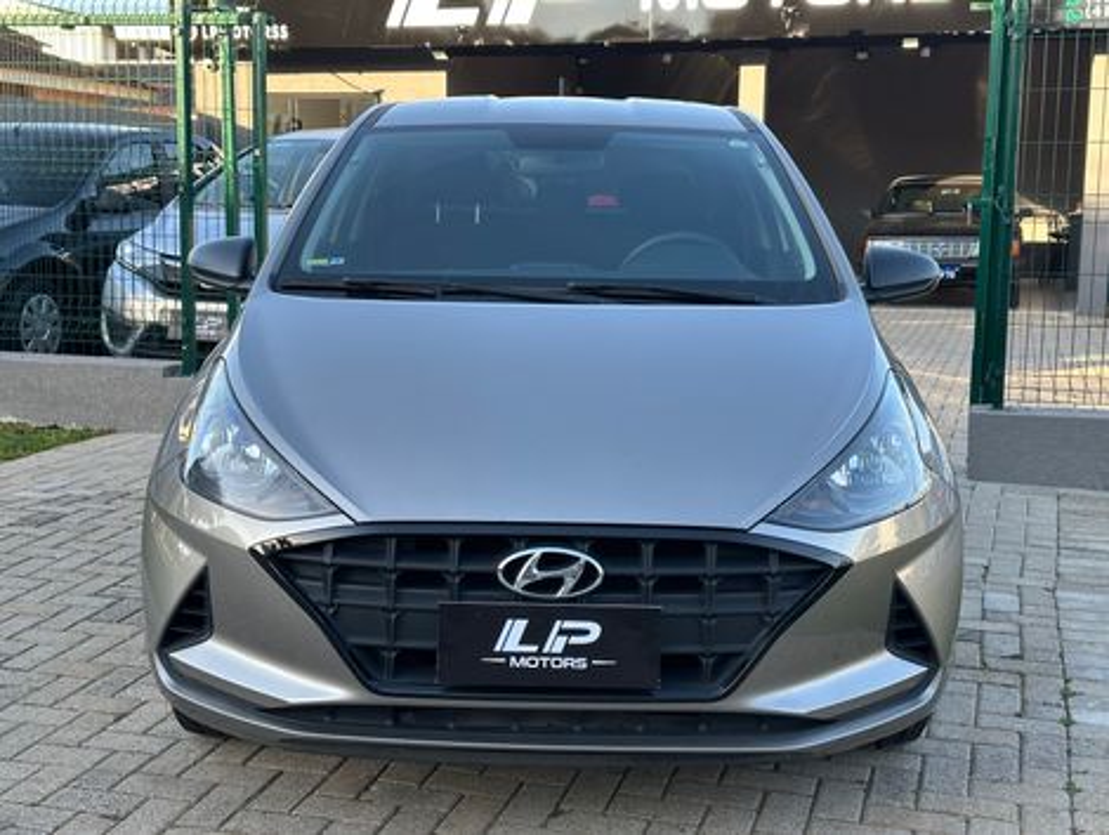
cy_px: 418
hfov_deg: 39.6
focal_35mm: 48
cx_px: 554
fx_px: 1540
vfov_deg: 30.3
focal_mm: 6.86
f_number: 1.78
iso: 64
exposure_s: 1/358
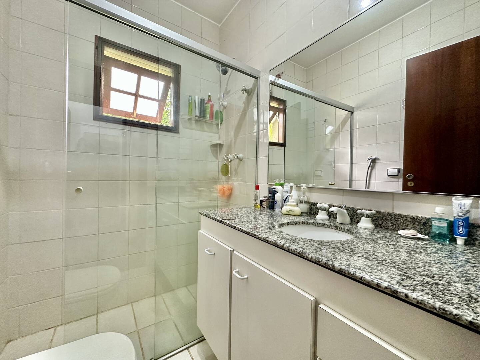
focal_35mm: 14
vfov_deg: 85.7
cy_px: 180
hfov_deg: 102.1
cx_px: 240
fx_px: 194
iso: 400
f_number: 2.2
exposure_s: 1/60
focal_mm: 2.22
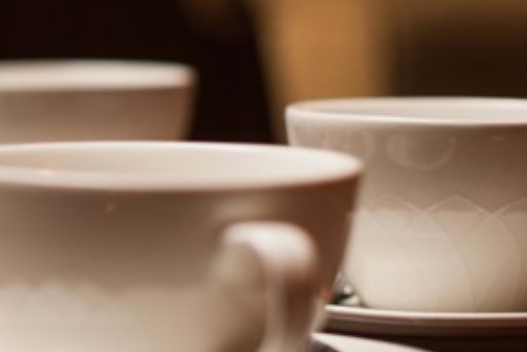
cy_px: 63
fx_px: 2431
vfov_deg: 8.3
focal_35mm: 166
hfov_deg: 11.7
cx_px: -329
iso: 200
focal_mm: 50
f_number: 2.8
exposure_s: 1/50
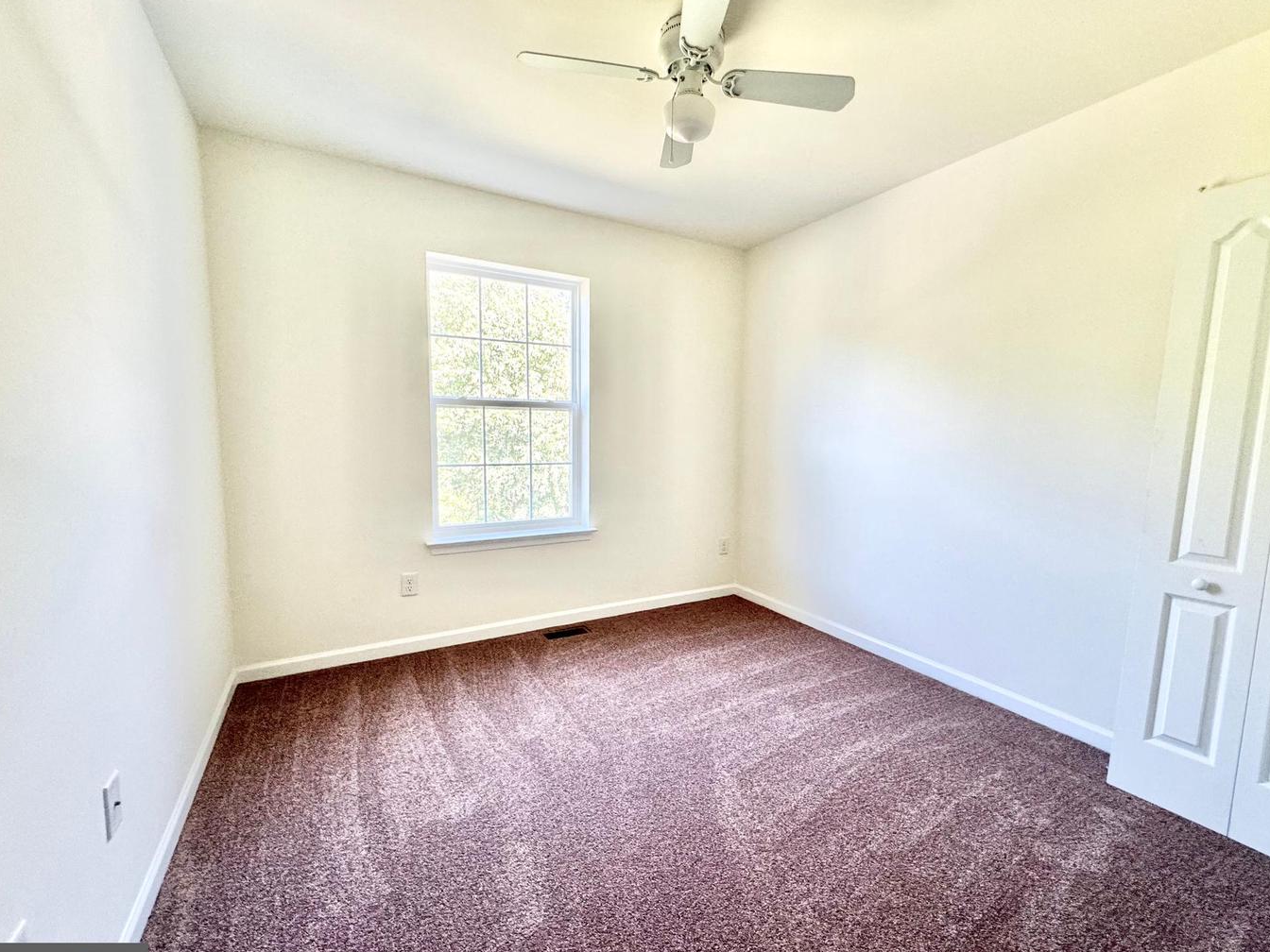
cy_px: 487
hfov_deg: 98.1
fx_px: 550
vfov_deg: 81.7
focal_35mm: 15
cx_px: 662
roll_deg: -0.7
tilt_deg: -7.8
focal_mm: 2.22
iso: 200
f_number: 2.2
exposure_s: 1/99
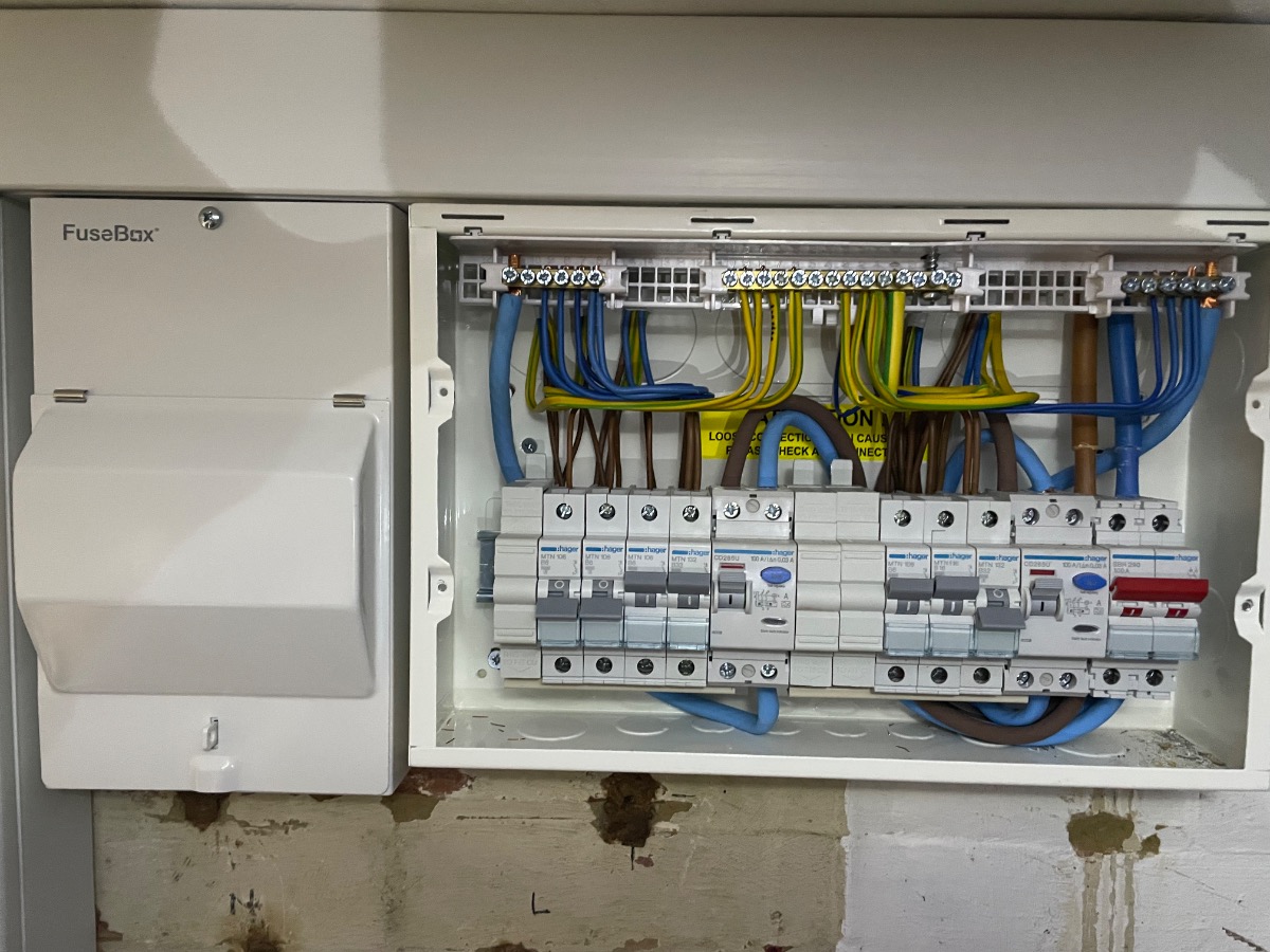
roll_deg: -0.8
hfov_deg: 67.3
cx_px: 635
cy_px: 476
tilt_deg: -3.6
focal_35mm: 26
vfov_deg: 53.1
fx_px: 954
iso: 640
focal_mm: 4.2
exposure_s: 1/28
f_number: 1.6
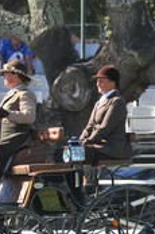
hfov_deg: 2.0
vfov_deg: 2.9
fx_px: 4536
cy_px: 172
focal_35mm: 701
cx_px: -104
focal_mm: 180
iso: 320
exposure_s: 1/640
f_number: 5
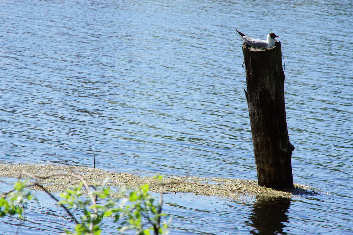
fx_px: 2941
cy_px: 118
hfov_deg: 6.9
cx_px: 176
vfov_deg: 4.6
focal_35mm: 300
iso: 100
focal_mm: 200
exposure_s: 1/40
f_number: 16
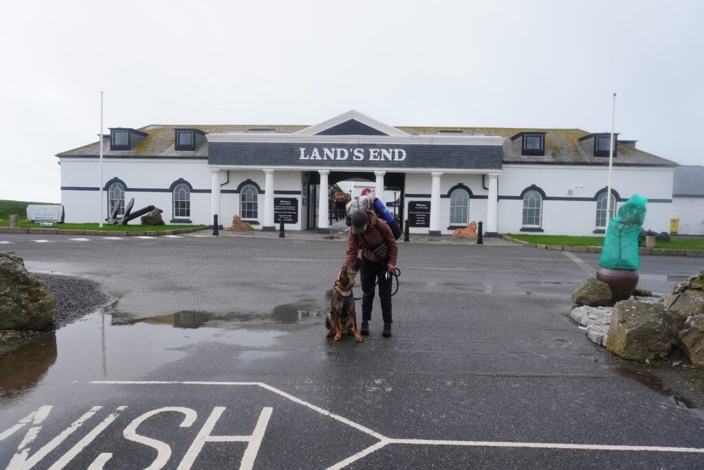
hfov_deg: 73.7
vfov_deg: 53.1
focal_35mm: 24
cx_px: 352
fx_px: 469
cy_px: 235
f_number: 5
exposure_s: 1/200
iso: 100
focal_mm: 16
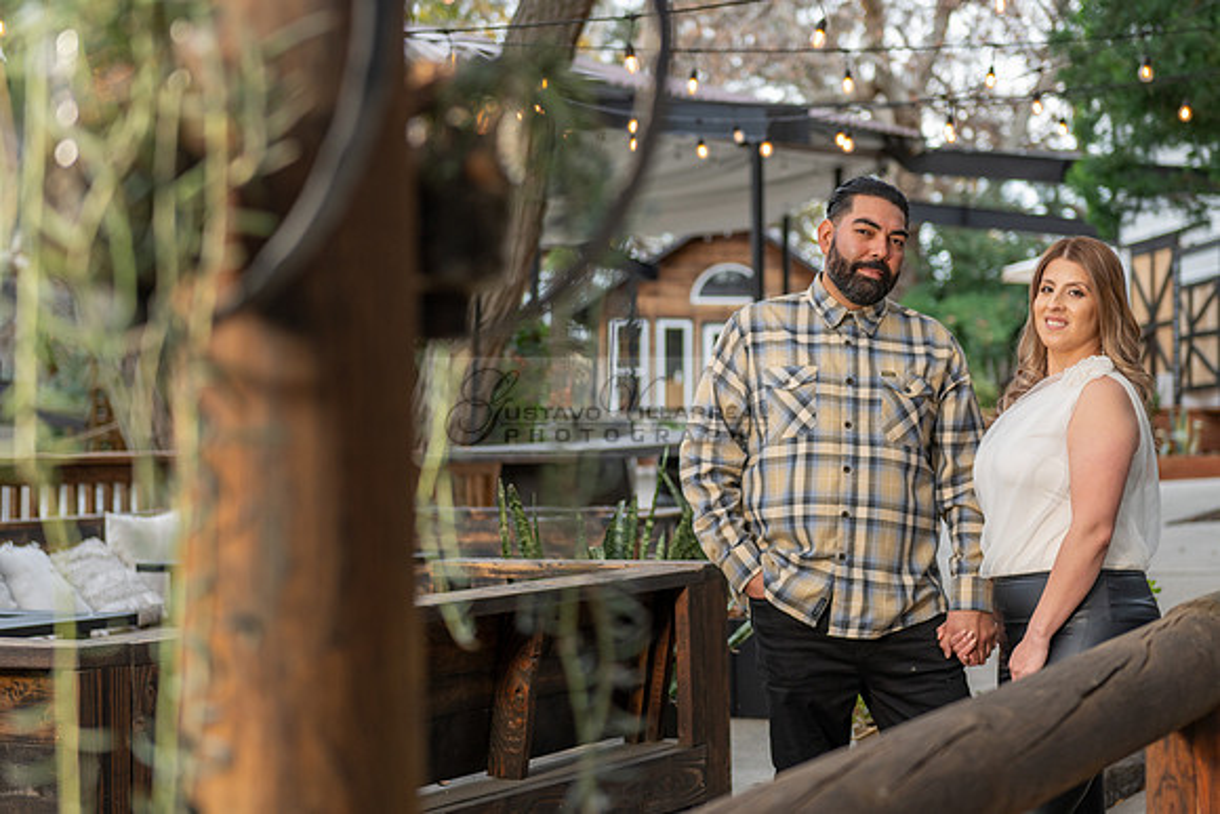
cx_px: 657
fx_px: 2576
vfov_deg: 17.9
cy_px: 341
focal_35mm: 76
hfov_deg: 26.6
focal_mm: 62
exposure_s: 1/160
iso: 200
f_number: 3.2
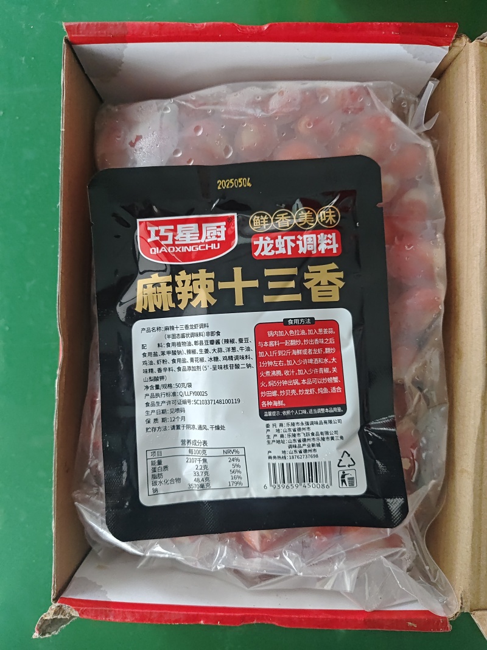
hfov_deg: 58.9
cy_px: 325
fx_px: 432
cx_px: 244
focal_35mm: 23
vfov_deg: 73.9
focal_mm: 5.56
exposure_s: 1/50
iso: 1106
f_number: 1.88
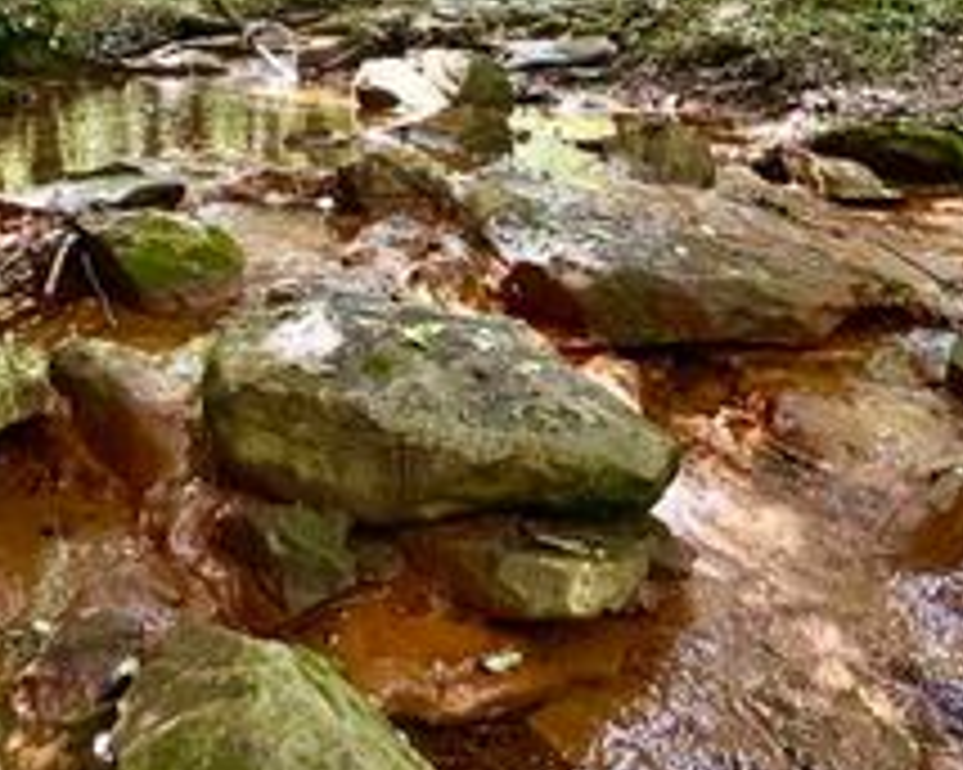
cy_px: 11
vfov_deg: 40.5
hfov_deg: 55.6
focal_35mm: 32
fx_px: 912
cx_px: 436
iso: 320
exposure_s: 1/92
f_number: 2.2
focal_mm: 2.22
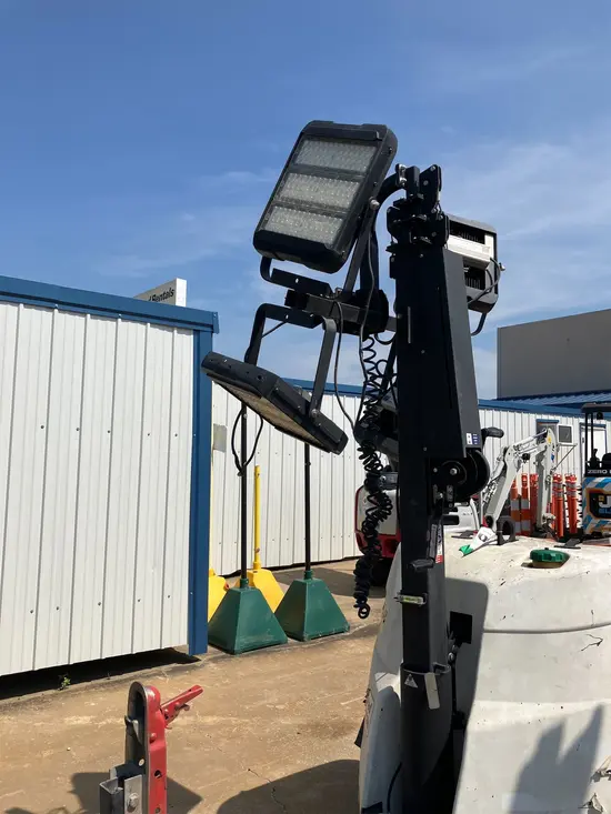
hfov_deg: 49.8
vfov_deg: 63.4
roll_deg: -1.6
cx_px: 306
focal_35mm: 28
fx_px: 659
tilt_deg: +5.8
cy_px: 407
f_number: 1.8
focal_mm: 3.99
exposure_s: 1/3040
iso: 32
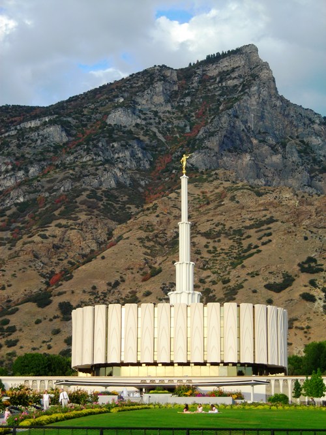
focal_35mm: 90
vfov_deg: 21.8
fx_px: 1130
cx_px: 163
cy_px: 218
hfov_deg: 16.4
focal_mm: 14.8
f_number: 4.6
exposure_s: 1/177
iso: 50
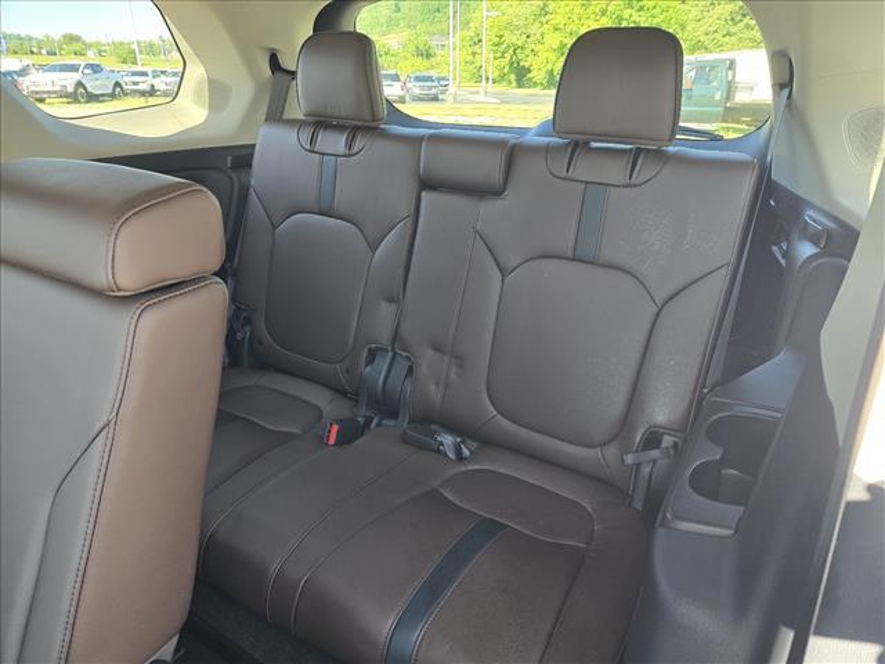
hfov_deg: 73.9
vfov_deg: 58.9
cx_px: 442
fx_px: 588
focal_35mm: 23
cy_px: 332
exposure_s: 1/120
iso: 200
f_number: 1.7
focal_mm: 6.3
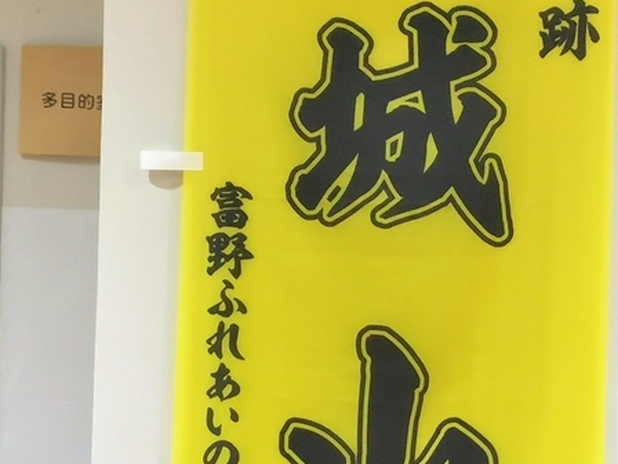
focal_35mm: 83
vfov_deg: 17.8
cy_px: 257
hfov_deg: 23.5
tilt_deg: -0.5
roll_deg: -2.0
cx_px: 388
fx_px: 1482
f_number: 2.4
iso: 400
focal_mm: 3.3
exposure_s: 1/40
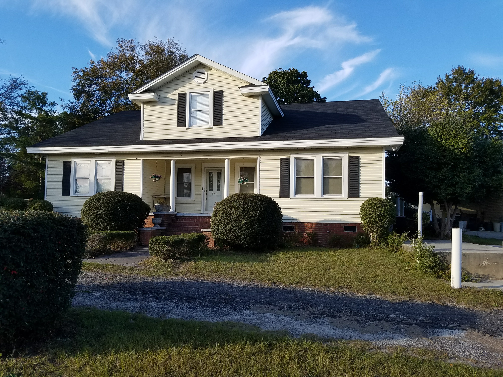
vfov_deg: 53.1
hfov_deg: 67.3
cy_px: 188
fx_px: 378
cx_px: 252
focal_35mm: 26
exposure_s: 1/1192
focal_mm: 4.2
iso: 50
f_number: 1.7
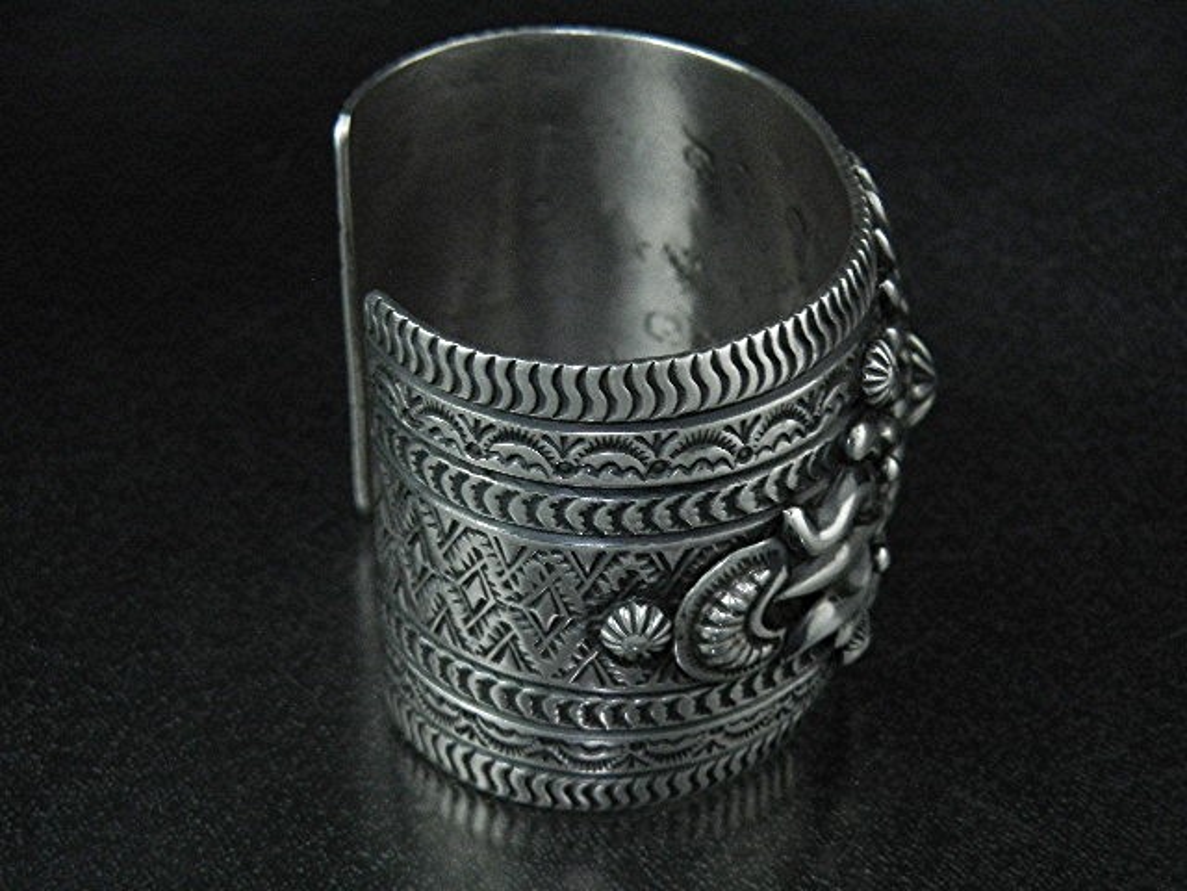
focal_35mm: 68
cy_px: 446
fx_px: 2332
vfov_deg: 21.6
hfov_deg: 28.6
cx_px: 594
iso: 800
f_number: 8.2
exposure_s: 1/30
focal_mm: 12.2
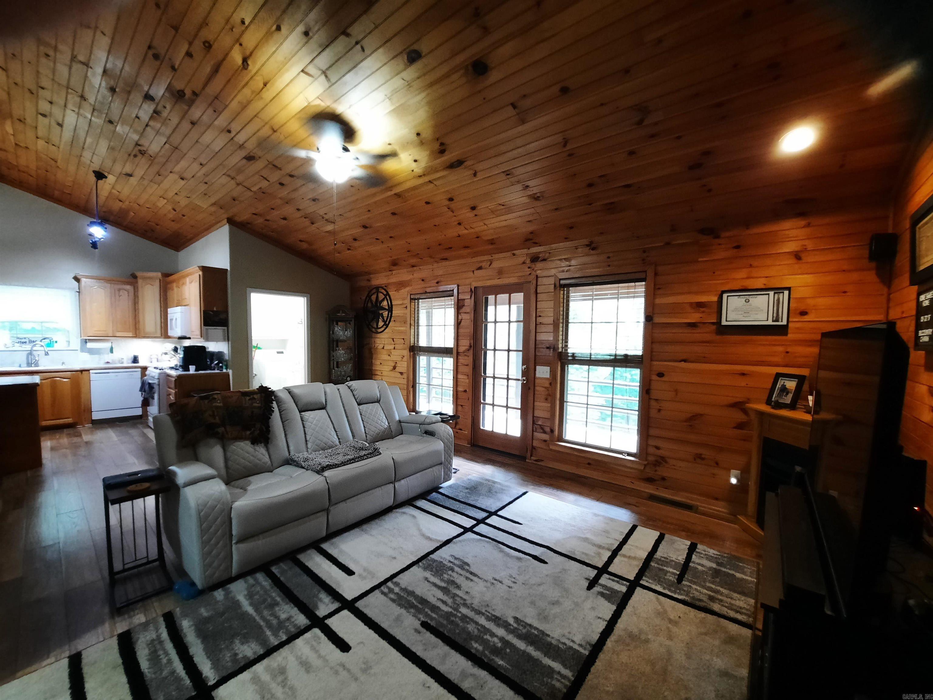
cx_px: 466
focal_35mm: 13
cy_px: 350
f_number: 2.2
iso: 320
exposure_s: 1/24
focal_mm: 1.74
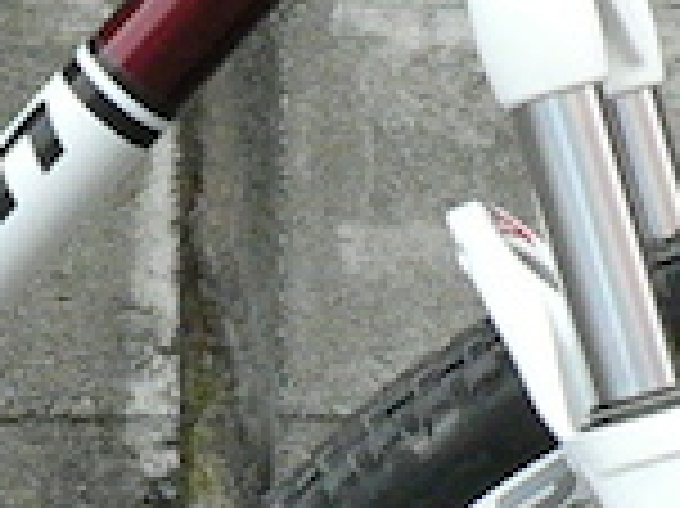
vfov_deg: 6.2
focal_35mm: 238
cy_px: 553
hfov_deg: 8.3
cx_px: -81
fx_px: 4672
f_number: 4
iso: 200
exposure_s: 1/200
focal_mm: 6
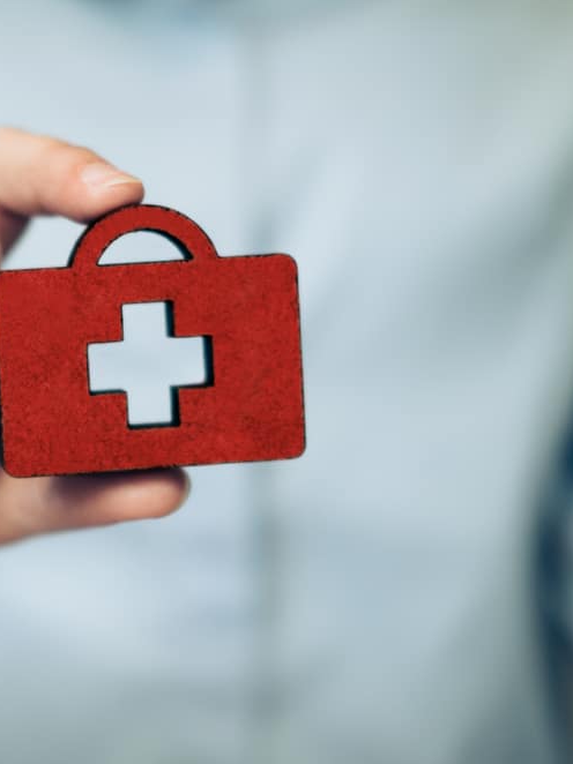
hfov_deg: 18.9
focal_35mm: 77
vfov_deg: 25.3
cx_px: 91
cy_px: 384
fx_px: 1701
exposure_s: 1/500
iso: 400
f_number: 2
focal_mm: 35
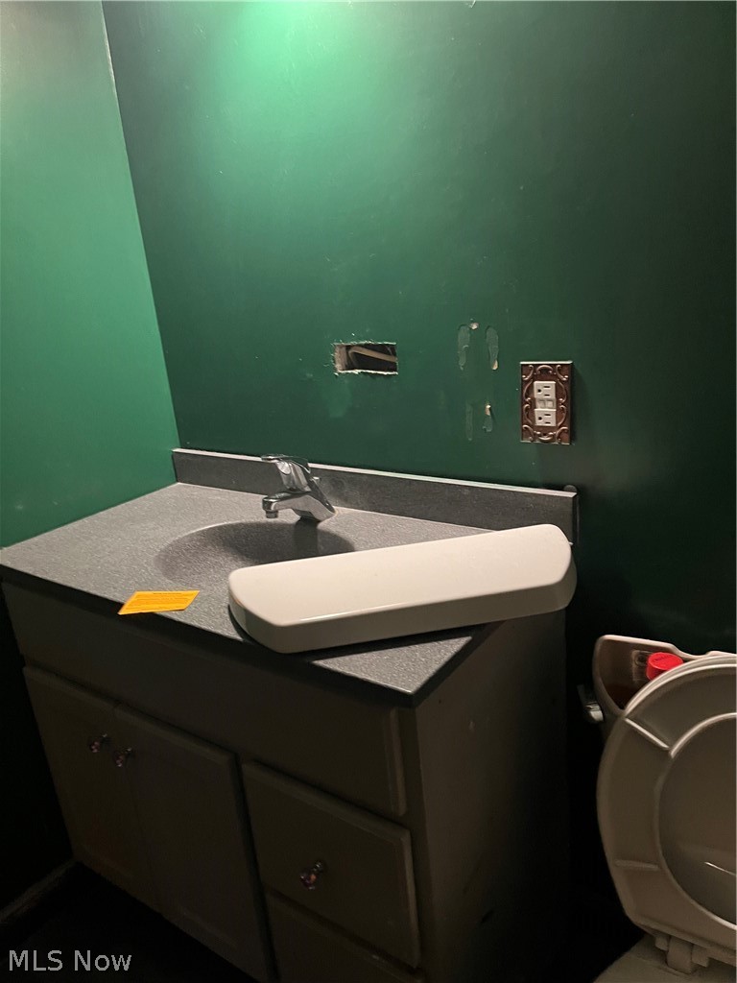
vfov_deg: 67.3
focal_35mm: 26
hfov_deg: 53.1
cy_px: 492
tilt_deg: -17.7
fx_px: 738
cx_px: 368
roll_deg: +6.8
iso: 640
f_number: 1.6
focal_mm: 5.1
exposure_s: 1/30
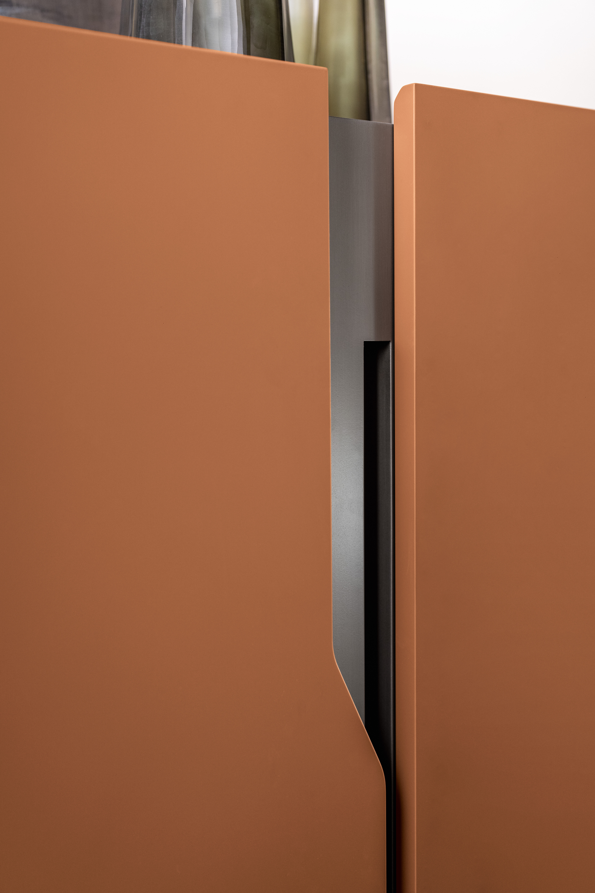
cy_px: 446
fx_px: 1239
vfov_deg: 39.6
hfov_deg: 27.0
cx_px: 298
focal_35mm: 50
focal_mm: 50
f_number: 2
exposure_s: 1/125
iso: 500
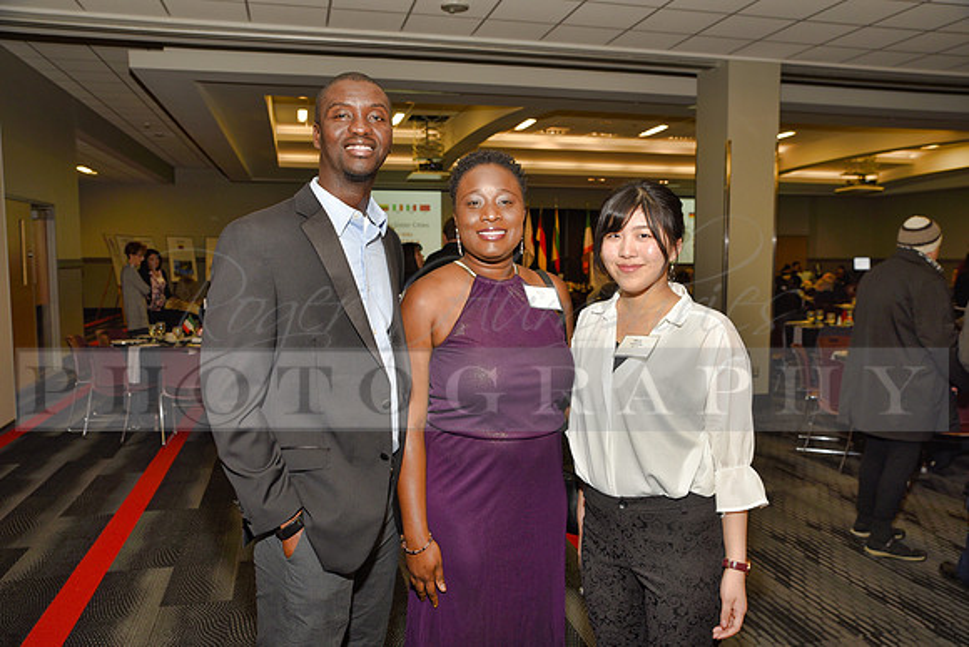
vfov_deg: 42.3
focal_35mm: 31
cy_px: 324
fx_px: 835
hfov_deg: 60.3
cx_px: 484
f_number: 5
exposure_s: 1/60
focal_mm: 31
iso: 200
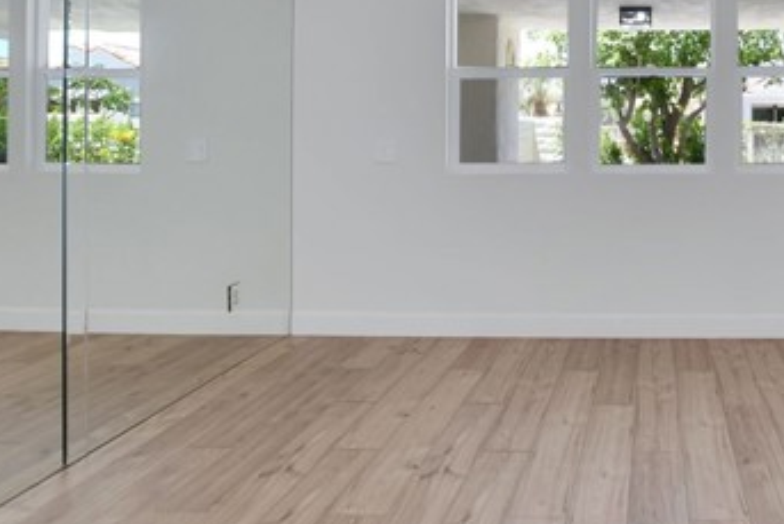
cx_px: 642
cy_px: 132
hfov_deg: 59.6
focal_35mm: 28
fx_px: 610
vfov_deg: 44.9
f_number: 6.3
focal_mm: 10
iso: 1250
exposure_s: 1/160
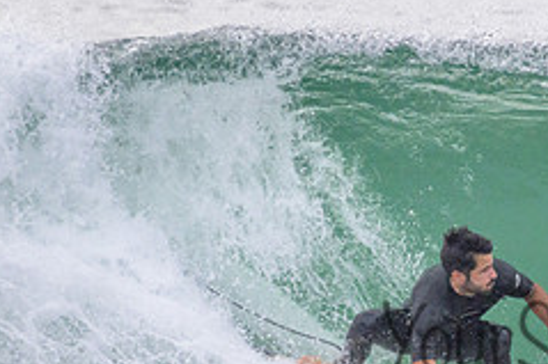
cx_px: 619
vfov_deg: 0.7
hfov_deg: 1.1
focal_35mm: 1943
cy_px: 317
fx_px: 29555
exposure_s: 1/2000
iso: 2000
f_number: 11
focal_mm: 800
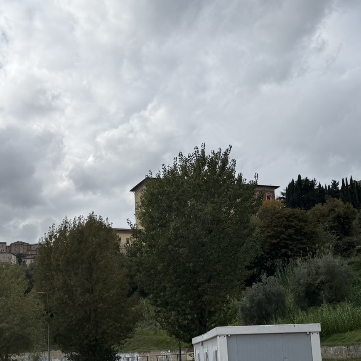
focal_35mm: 50
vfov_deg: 33.5
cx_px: 123
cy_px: 260
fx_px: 590
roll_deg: +2.1
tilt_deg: +10.0
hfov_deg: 33.7
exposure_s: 1/8130
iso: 80
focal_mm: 6.76
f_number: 1.78
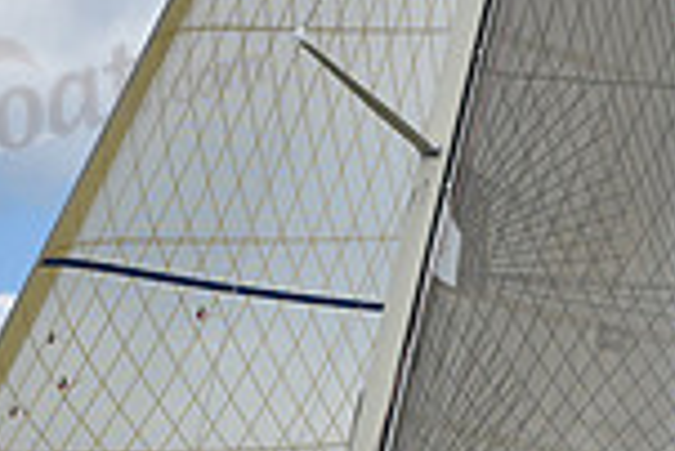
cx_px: 501
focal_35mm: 269
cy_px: 712
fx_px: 5048
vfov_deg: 5.1
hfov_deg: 7.6
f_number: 8
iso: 320
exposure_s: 1/1250
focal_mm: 70
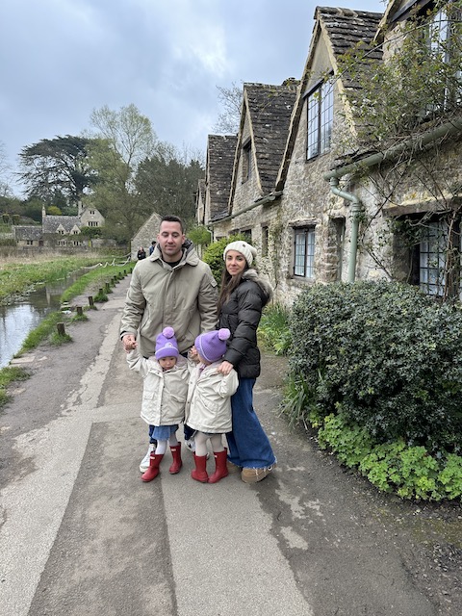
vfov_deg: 71.6
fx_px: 427
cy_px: 308
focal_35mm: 24
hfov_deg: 56.8
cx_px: 231
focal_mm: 6.86
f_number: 1.78
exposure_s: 1/496
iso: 80
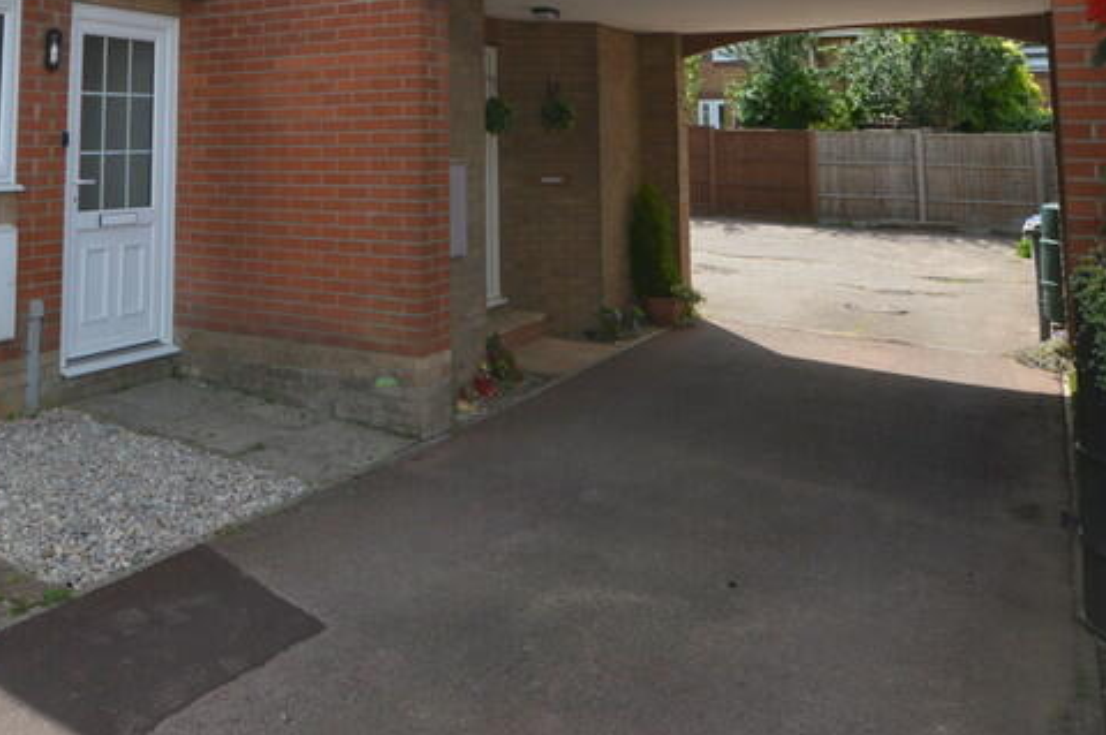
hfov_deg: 57.0
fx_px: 982
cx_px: 339
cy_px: 10
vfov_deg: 37.0
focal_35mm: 32
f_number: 7.1
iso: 100
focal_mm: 10
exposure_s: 1/200
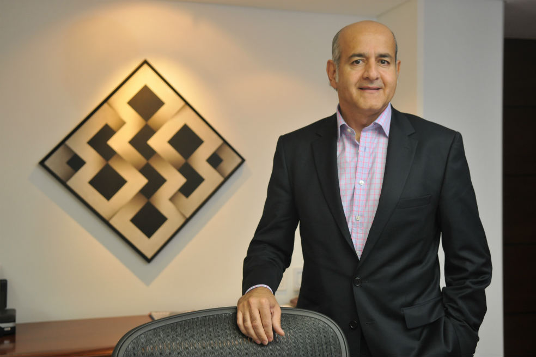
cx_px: 268
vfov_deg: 28.9
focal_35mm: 46
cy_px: 178
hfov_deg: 42.3
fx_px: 692
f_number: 3.2
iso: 400
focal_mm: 31
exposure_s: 1/80
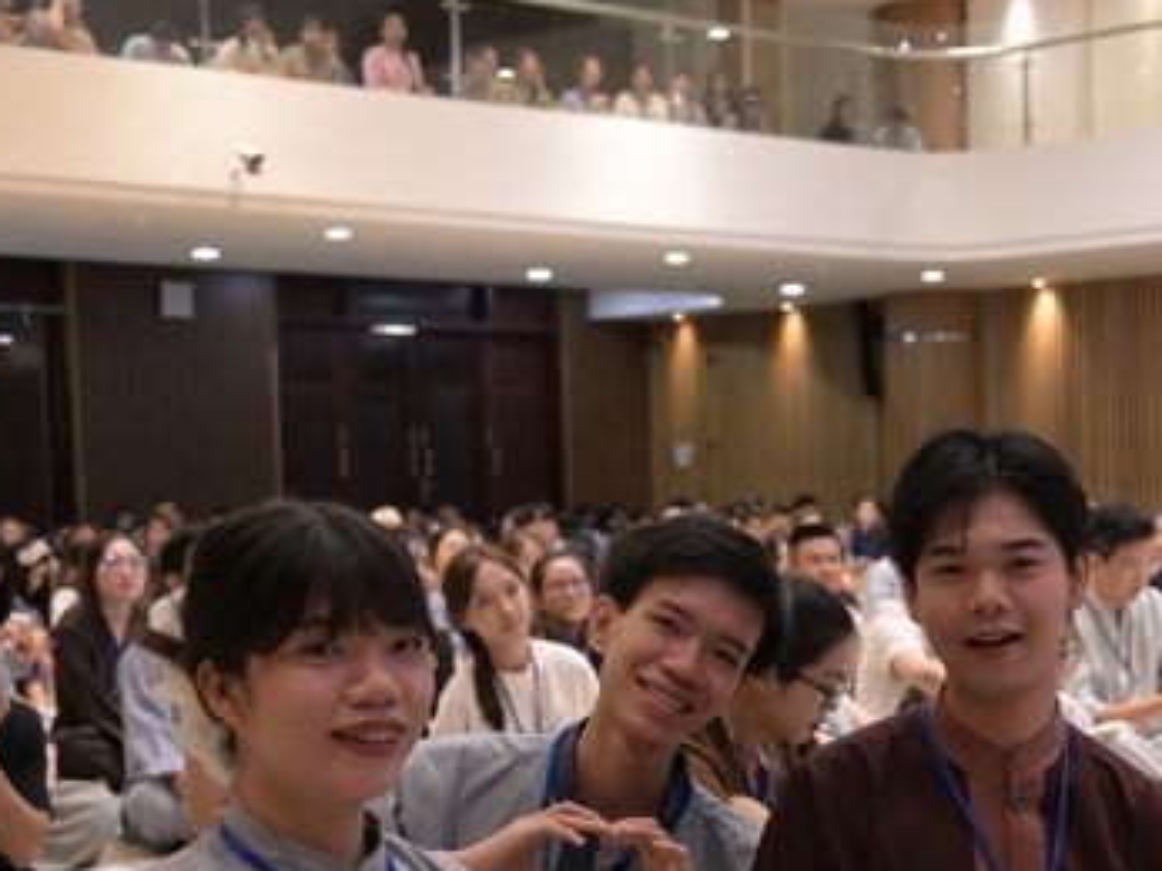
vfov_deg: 20.2
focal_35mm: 72
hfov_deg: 26.3
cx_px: 991
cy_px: 690
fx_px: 2416
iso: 3200
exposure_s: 1/125
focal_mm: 40
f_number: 4
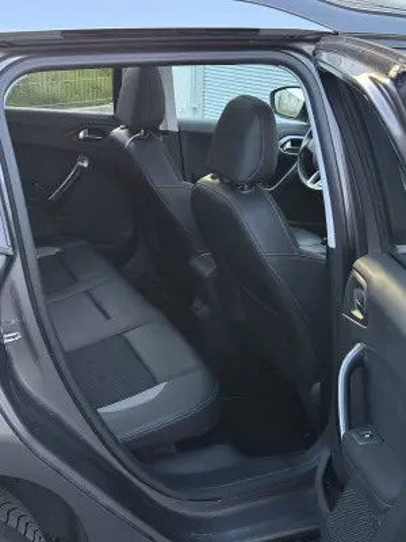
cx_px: 203
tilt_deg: -21.1
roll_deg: -2.4
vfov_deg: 39.7
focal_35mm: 48
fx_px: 751
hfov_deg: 30.3
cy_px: 271
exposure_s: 1/40
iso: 320
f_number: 1.78
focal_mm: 6.76
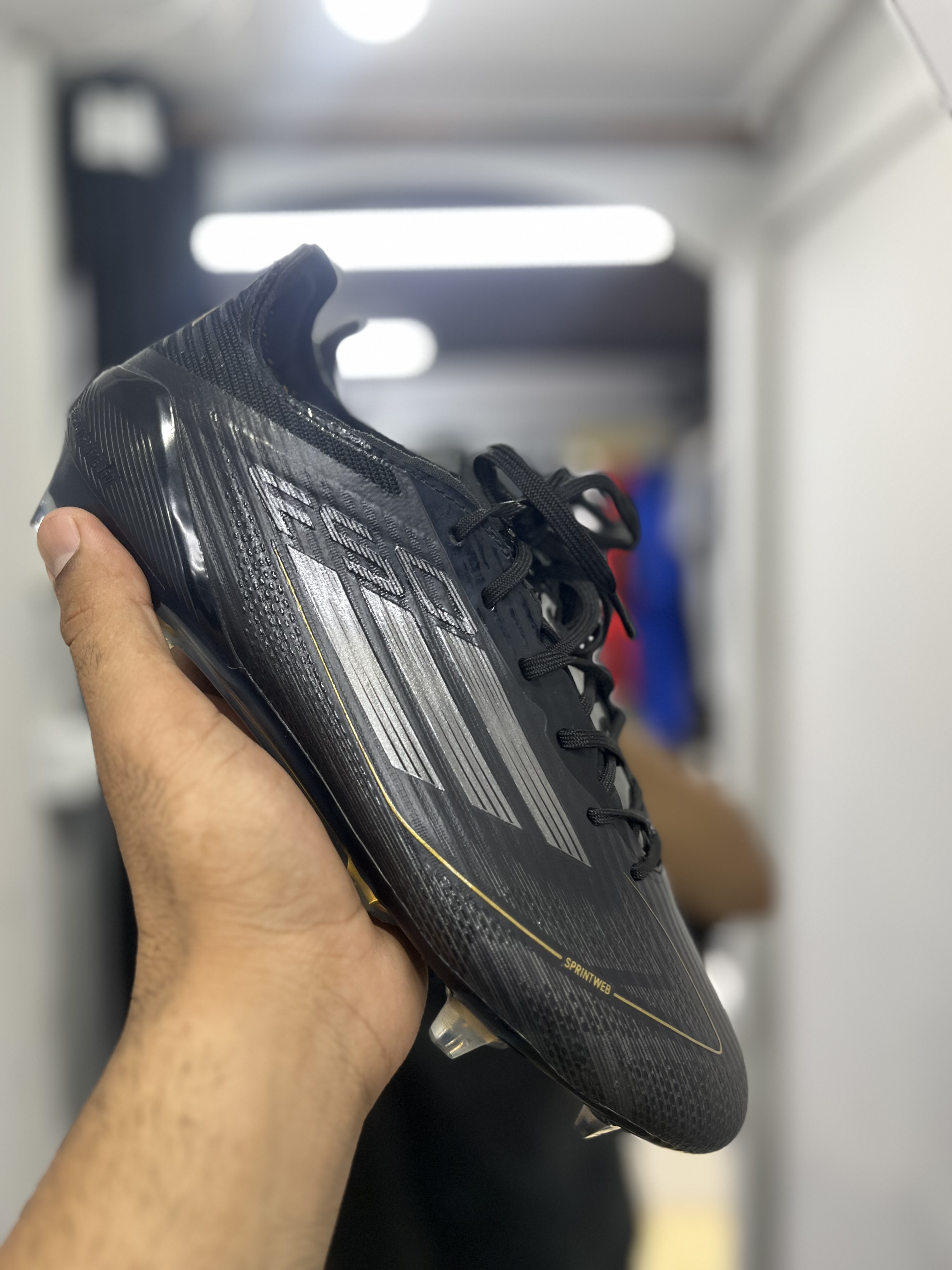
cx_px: 476
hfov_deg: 53.1
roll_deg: +1.9
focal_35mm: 26
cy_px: 635
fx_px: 953
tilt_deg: -7.7
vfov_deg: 67.3
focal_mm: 5.1
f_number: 1.6
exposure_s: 1/50
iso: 125
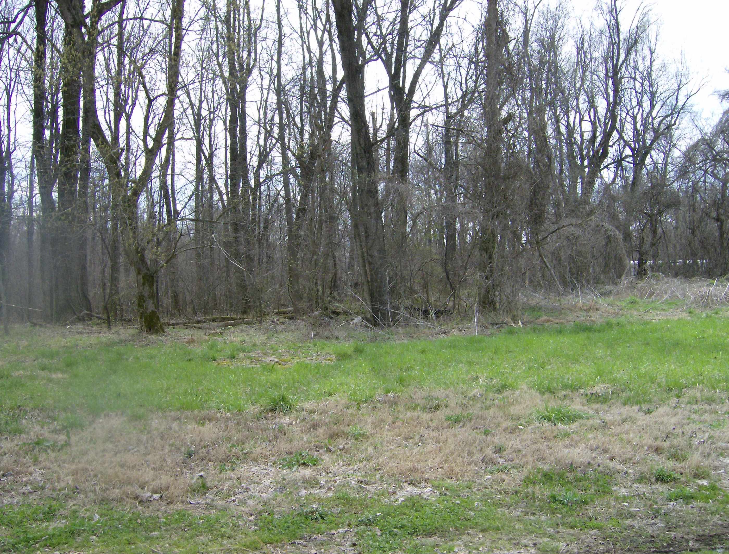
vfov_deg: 40.0
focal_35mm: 36
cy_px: 277
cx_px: 364
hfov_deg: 51.1
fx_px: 762
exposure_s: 1/281
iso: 100
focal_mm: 6
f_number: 4.7
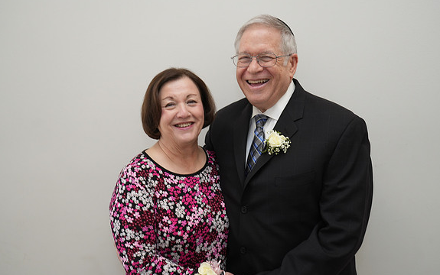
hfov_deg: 52.7
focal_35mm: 37
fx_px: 444
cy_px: 138
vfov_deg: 34.5
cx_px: 220
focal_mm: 36
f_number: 4.5
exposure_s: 1/100
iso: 640
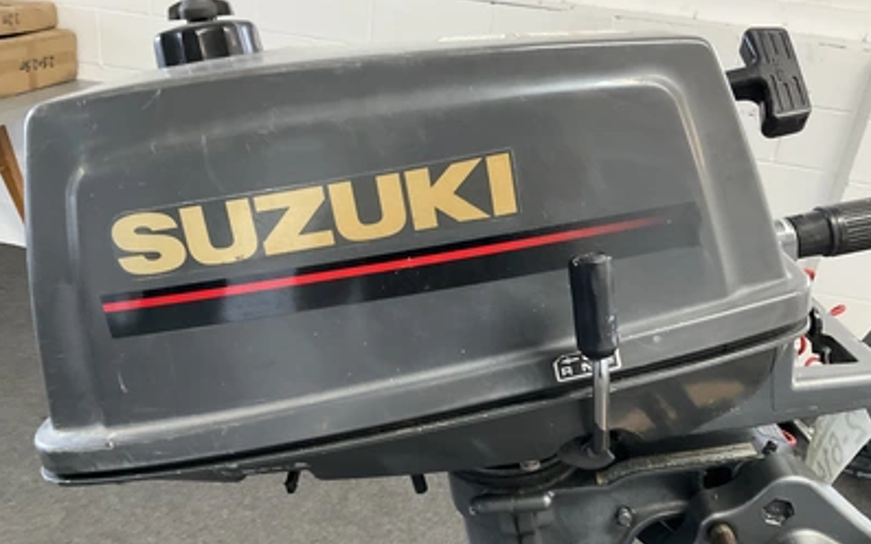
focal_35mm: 31
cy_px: 272
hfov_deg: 61.2
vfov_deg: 40.6
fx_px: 736
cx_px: 437
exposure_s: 1/40
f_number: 1.8
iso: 320
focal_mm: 3
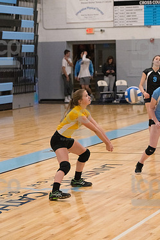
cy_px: 123
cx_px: 76
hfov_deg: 11.2
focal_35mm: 123
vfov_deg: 16.6
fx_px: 819
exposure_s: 1/800
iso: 8000
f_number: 4.5
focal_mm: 102
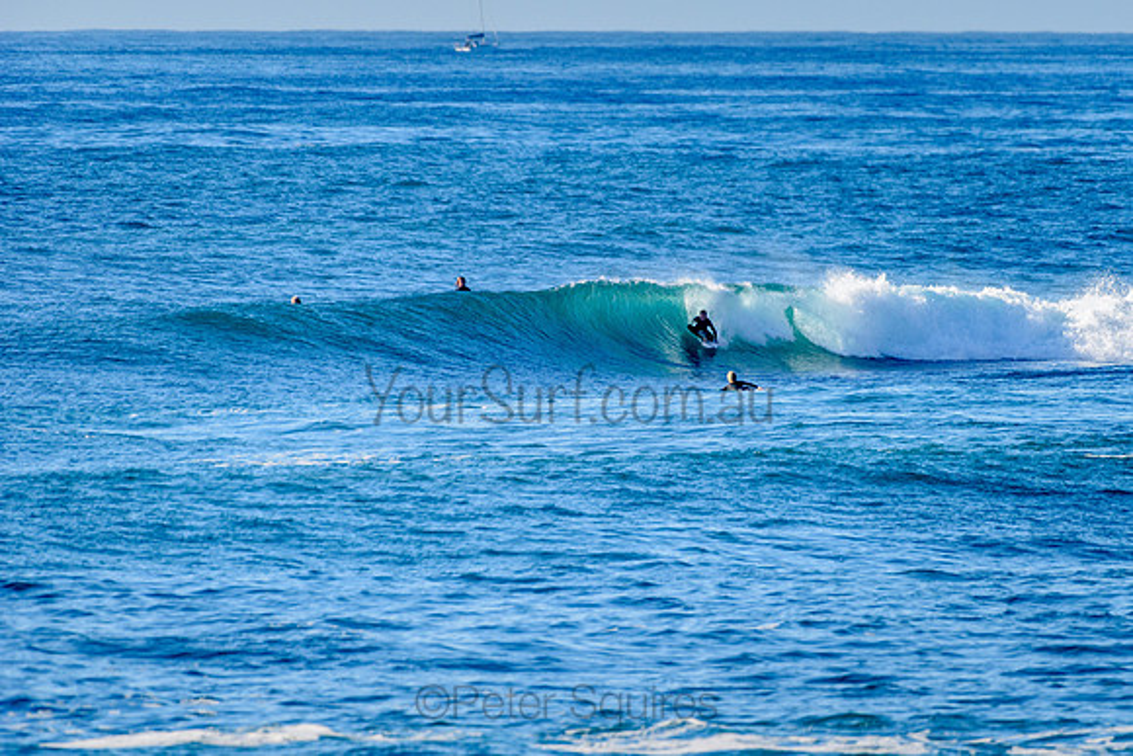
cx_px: 695
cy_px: 322
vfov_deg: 2.2
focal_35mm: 613
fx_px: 19303
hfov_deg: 3.4
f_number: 5.6
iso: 280
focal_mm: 500
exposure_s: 1/2000
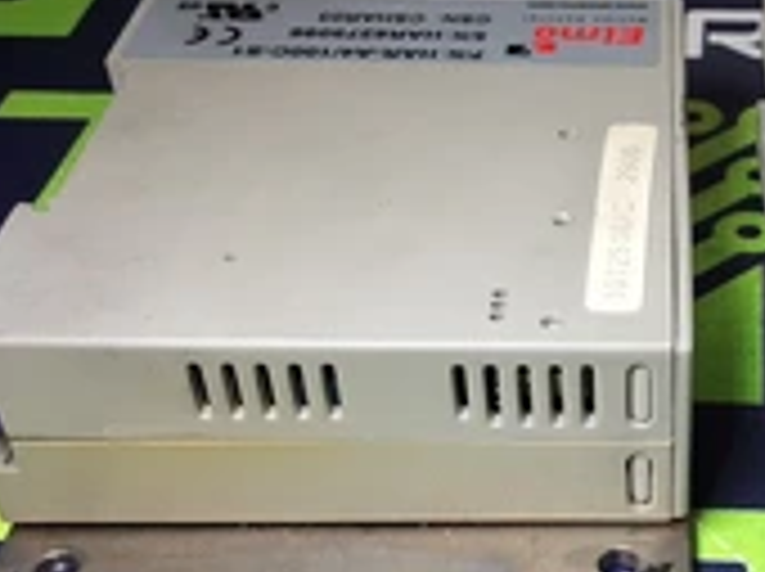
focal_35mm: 66
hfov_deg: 28.1
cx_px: 716
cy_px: 387
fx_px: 1457
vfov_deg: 22.1
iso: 40
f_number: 1.9
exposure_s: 1/40
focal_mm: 2.91
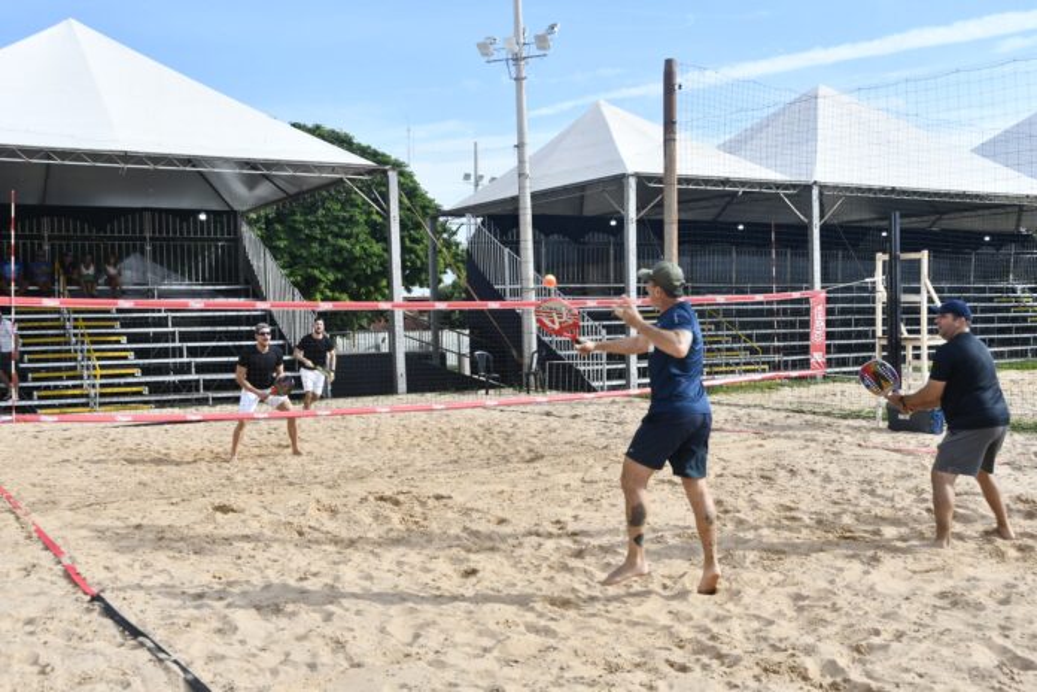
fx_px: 1037
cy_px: 346
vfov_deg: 36.9
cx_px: 518
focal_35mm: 36
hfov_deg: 53.1
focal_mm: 24
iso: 200
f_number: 10
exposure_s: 1/320
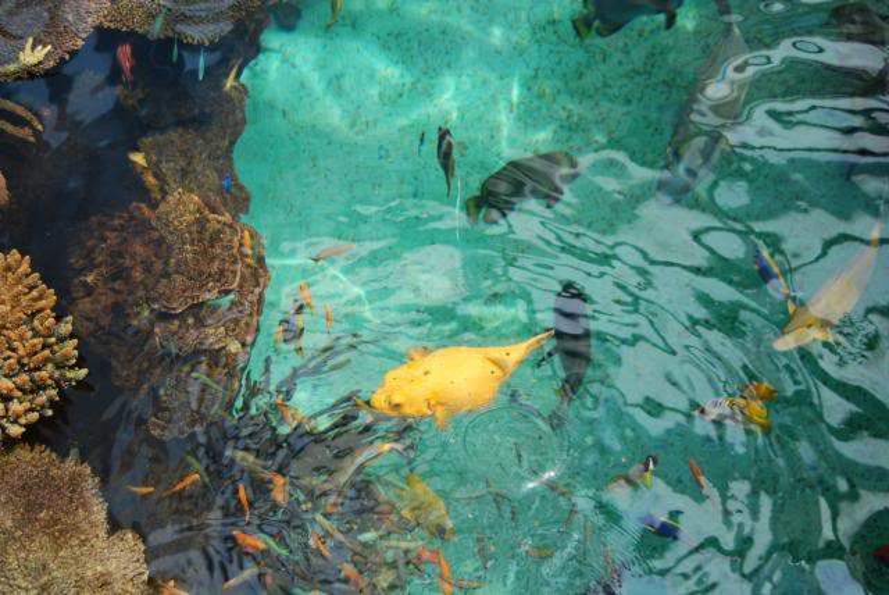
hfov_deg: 38.8
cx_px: 444
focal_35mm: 51
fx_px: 1261
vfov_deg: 26.5
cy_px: 298
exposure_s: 1/60
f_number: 4.5
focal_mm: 34
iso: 100
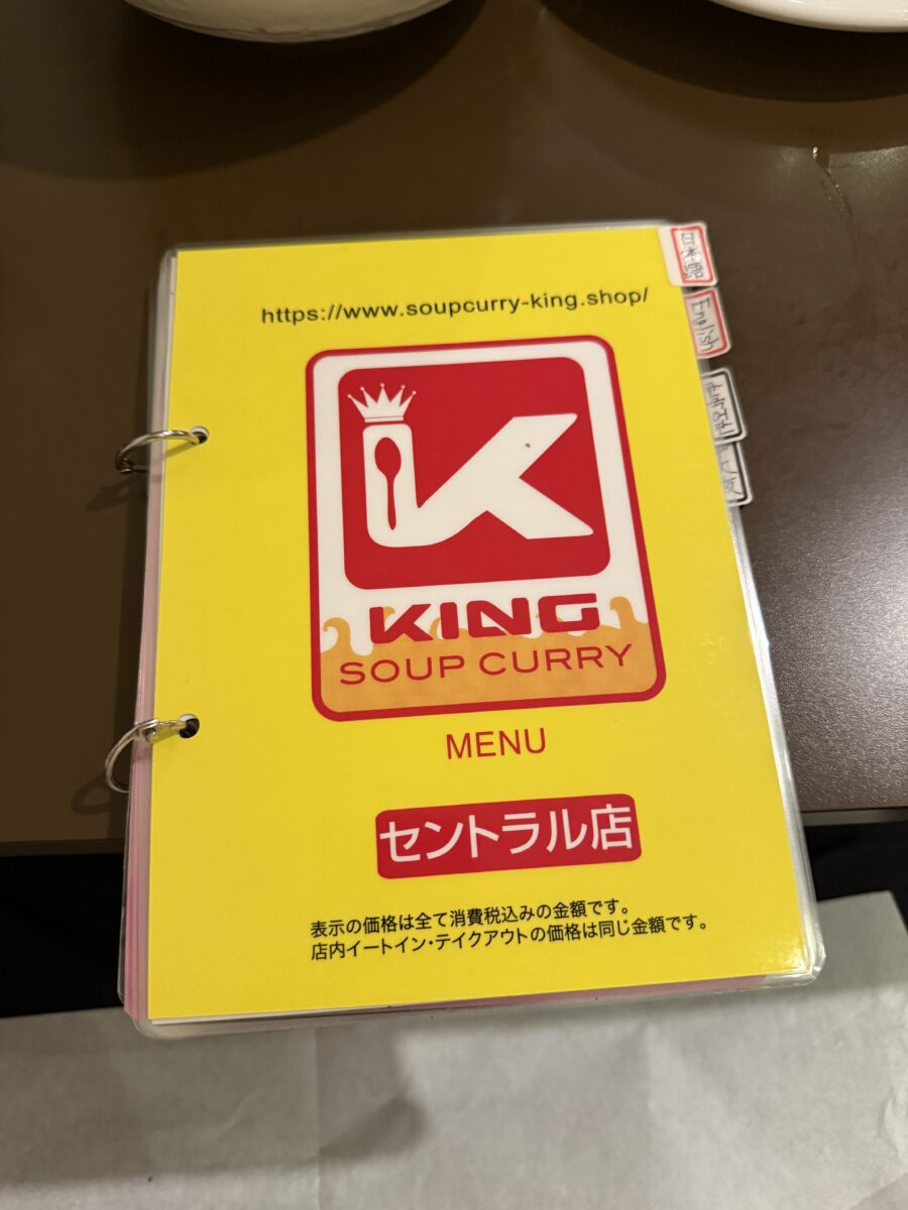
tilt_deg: -70.6
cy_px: 605
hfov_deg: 56.8
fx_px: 839
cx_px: 454
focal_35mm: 24
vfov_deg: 71.6
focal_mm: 6.76
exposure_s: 1/50
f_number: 1.78
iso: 500
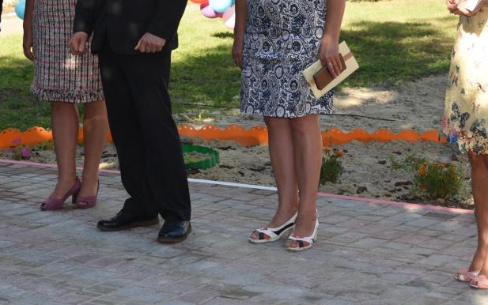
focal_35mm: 115
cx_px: 233
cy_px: 55
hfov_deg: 18.1
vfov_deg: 11.4
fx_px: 1530
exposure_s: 1/320
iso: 400
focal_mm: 68
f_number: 7.1
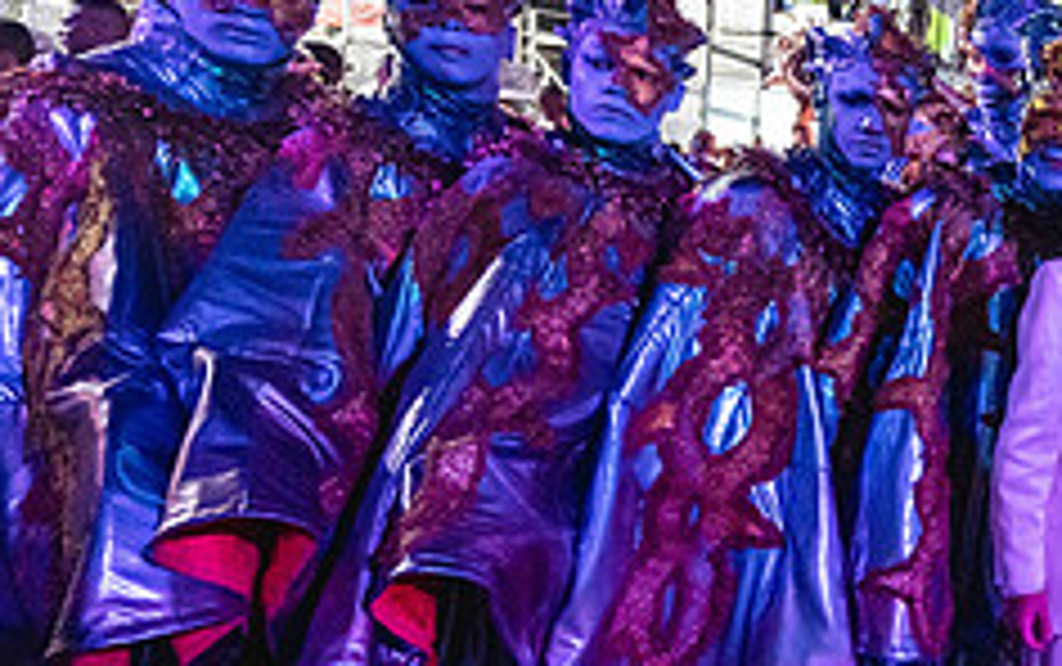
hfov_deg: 41.9
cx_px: 1206
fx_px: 1014
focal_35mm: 35
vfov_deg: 36.2
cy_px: 396
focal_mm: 14
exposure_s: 1/250
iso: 6400
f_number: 4
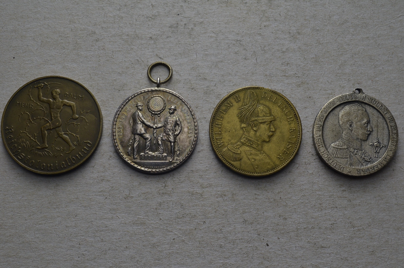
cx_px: 202
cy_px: 134
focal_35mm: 48
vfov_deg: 28.0
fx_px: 538
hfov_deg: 41.2
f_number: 14
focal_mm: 32
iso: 400
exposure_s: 1/250
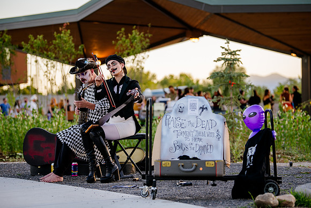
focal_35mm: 104
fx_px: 901
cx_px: 153
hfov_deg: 19.6
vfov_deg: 13.1
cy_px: 104
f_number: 2.8
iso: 200
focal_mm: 100
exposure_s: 1/250
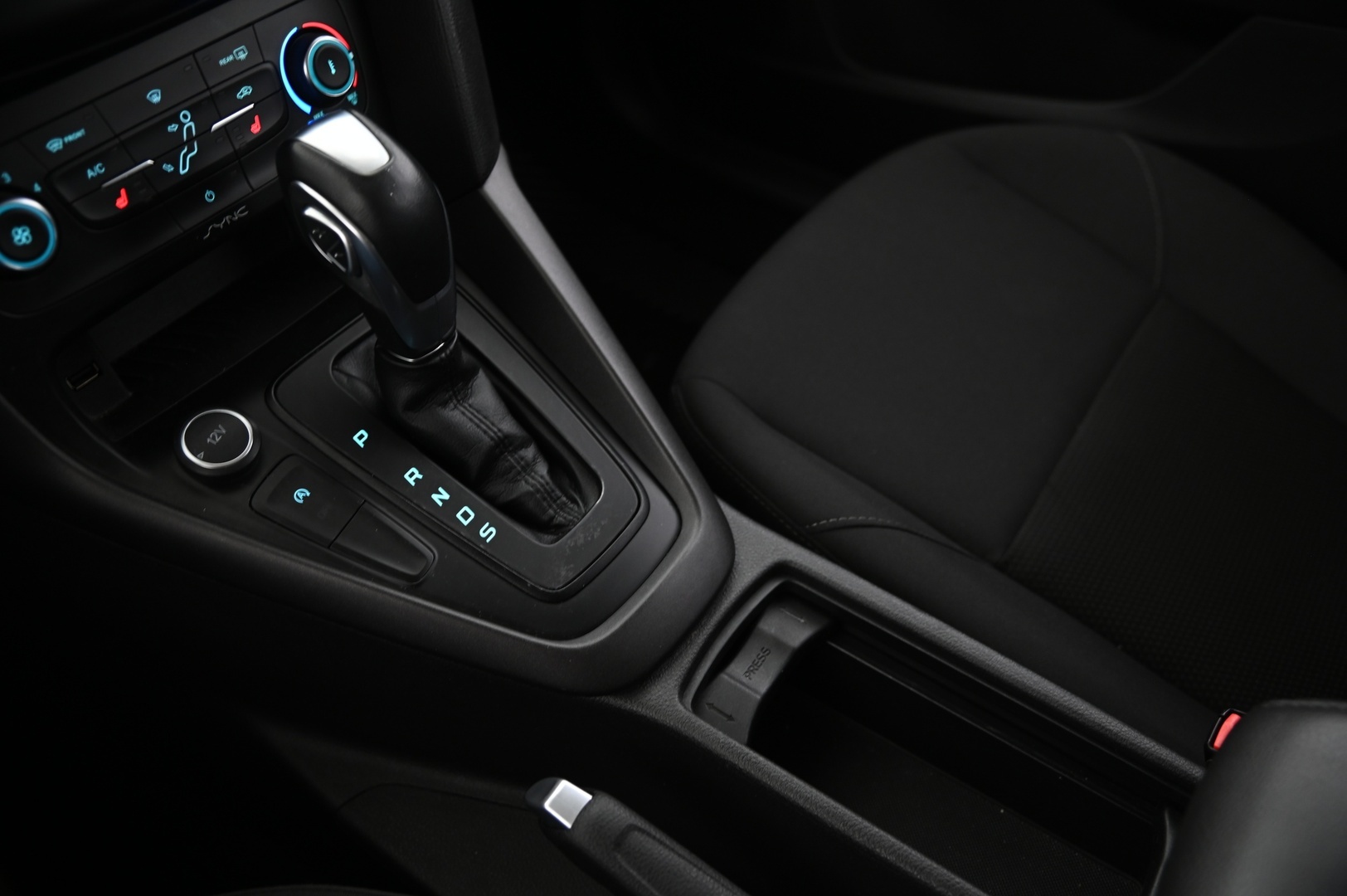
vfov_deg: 42.3
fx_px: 1159
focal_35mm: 31
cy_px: 448
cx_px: 674
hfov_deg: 60.3
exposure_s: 1/6
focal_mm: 31
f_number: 4
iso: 1000
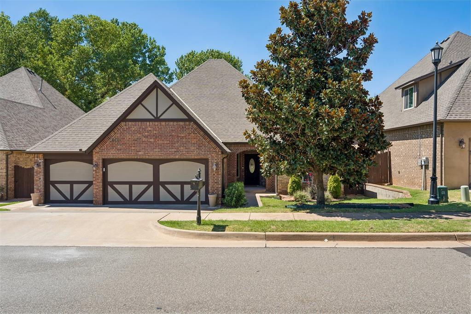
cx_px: 236
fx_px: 366
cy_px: 157
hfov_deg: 65.5
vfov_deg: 46.4
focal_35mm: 28
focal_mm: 28
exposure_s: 1/250
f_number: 8
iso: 200
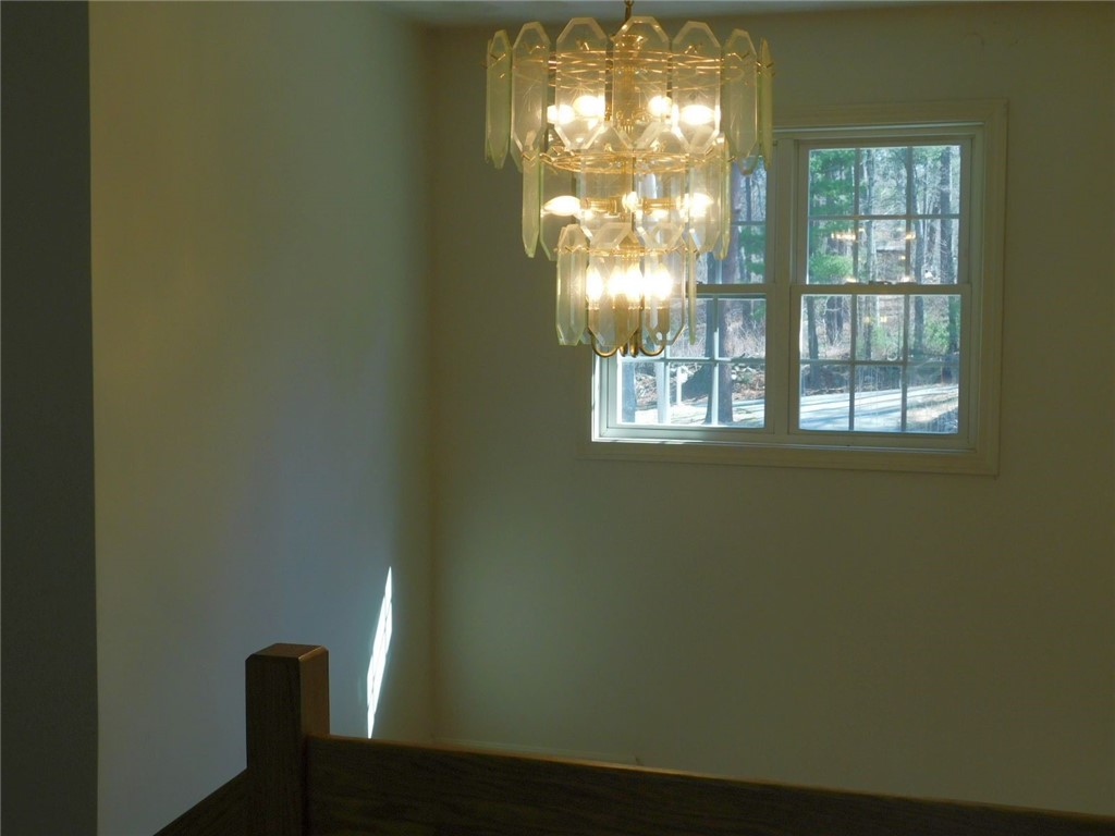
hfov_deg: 42.1
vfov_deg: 32.2
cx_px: 558
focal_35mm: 45
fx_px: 1449
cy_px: 418
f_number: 3.7
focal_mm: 8
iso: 125
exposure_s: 1/125
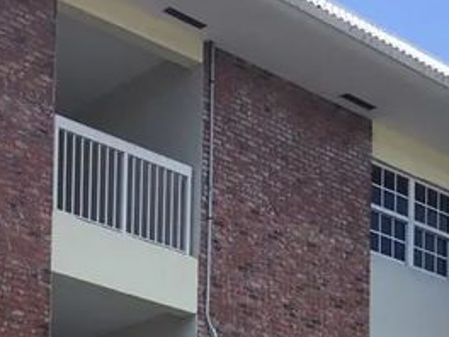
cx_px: 155
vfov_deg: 13.3
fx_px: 1297
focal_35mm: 100
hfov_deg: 19.6
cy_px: 614
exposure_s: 1/595
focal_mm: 3.3
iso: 25
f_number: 2.4
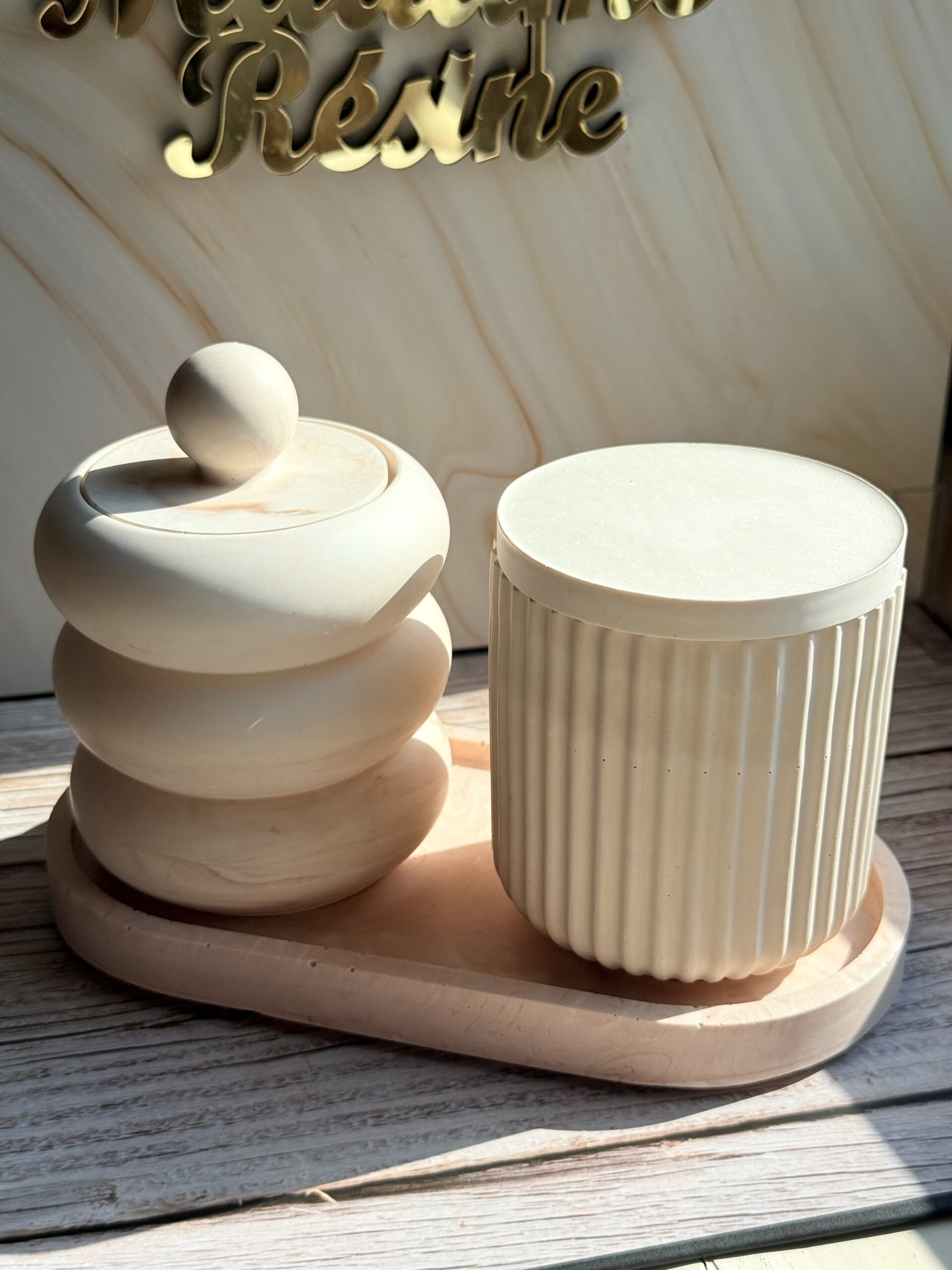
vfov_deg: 39.7
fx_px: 1760
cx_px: 476
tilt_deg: -26.2
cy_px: 635
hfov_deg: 30.3
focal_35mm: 48
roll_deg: -1.8
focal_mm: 6.76
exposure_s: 1/3096
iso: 64
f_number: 1.78
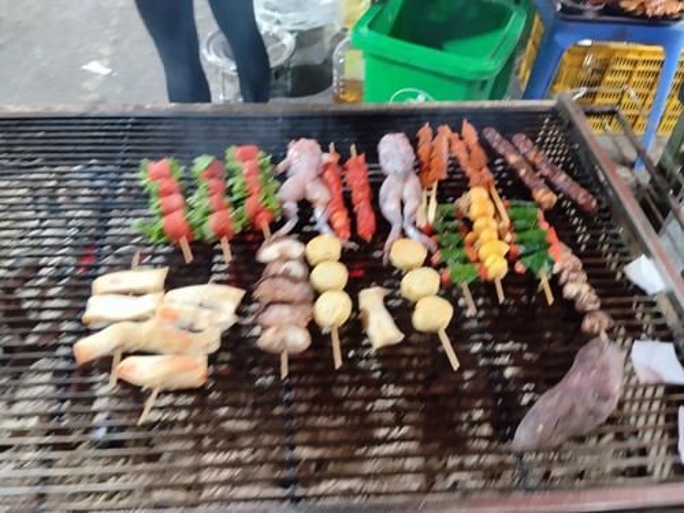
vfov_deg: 48.2
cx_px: 342
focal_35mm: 29
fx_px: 573
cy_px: 256
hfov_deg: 61.7
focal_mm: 4.22
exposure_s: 1/25
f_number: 1.8
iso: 200
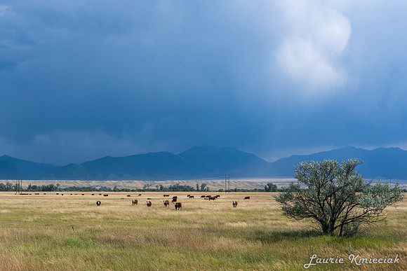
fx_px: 494
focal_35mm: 44
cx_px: 136
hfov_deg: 44.1
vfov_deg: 30.3
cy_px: 197
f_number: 11
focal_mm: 20
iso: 280
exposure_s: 1/400
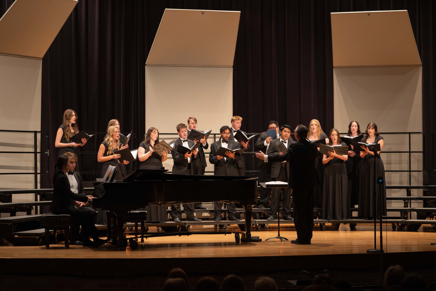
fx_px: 1078
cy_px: 146
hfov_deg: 22.9
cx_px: 218
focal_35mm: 89
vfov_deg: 15.4
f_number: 2.8
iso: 4000
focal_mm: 89
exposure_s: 1/400
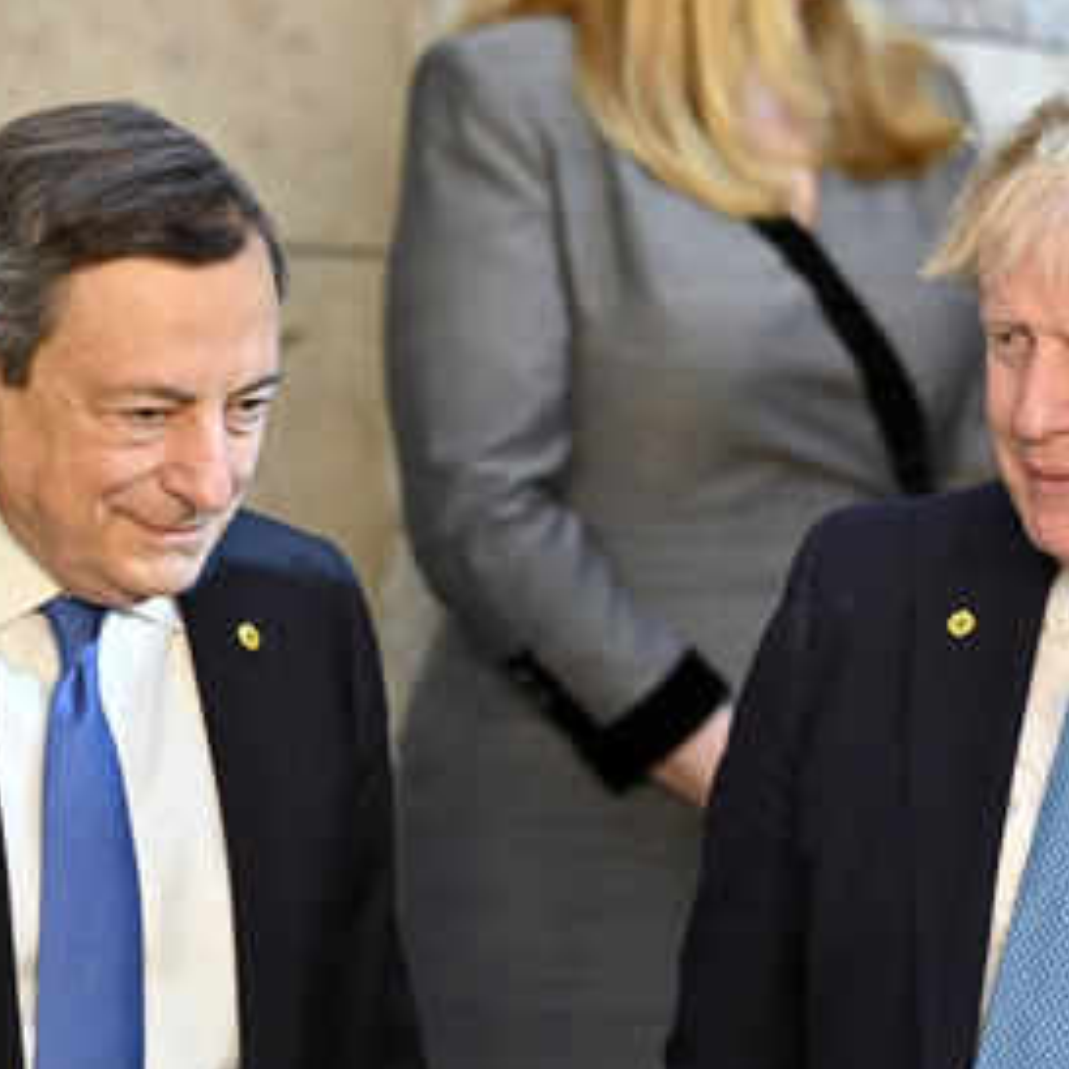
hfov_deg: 6.3
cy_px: 548
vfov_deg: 6.3
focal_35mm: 280
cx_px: 607
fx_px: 9783
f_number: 2.8
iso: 400
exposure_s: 1/400
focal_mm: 200
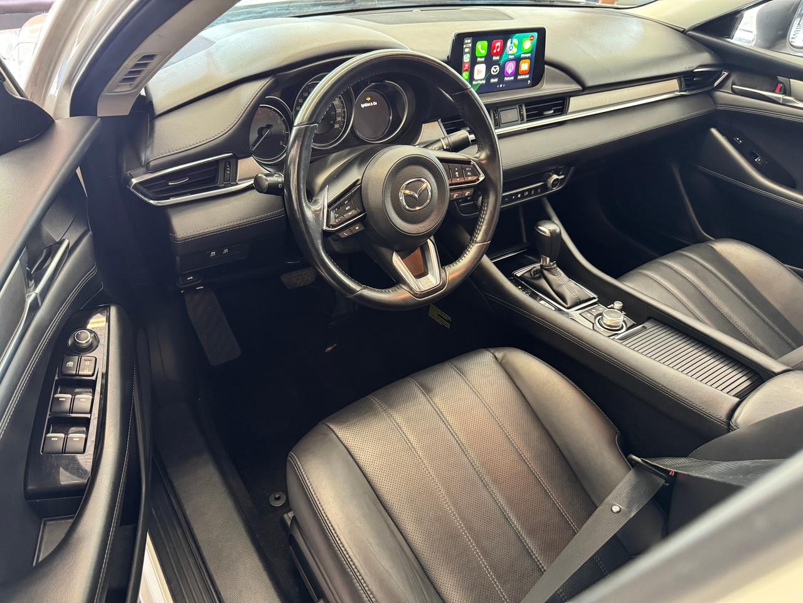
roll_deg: -4.3
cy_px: 302
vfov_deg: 56.8
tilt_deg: -36.9
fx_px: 557
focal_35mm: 24
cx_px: 402
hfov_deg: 71.6
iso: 640
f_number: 1.78
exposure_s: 1/60
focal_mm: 6.76
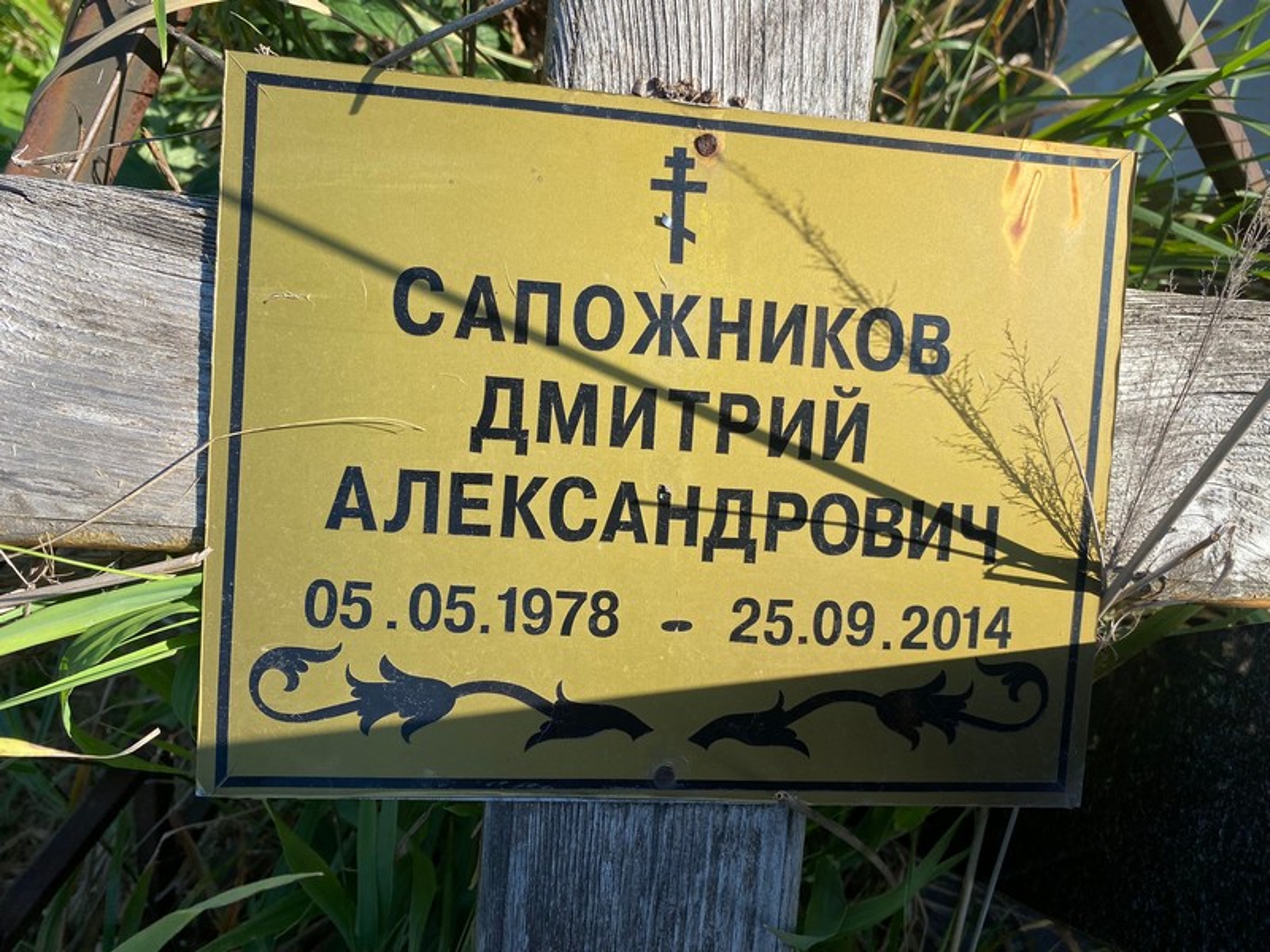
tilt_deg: -77.9
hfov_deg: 67.3
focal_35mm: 26
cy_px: 476
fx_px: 954
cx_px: 635
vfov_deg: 53.1
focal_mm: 4.25
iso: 32
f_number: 1.8
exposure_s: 1/1961
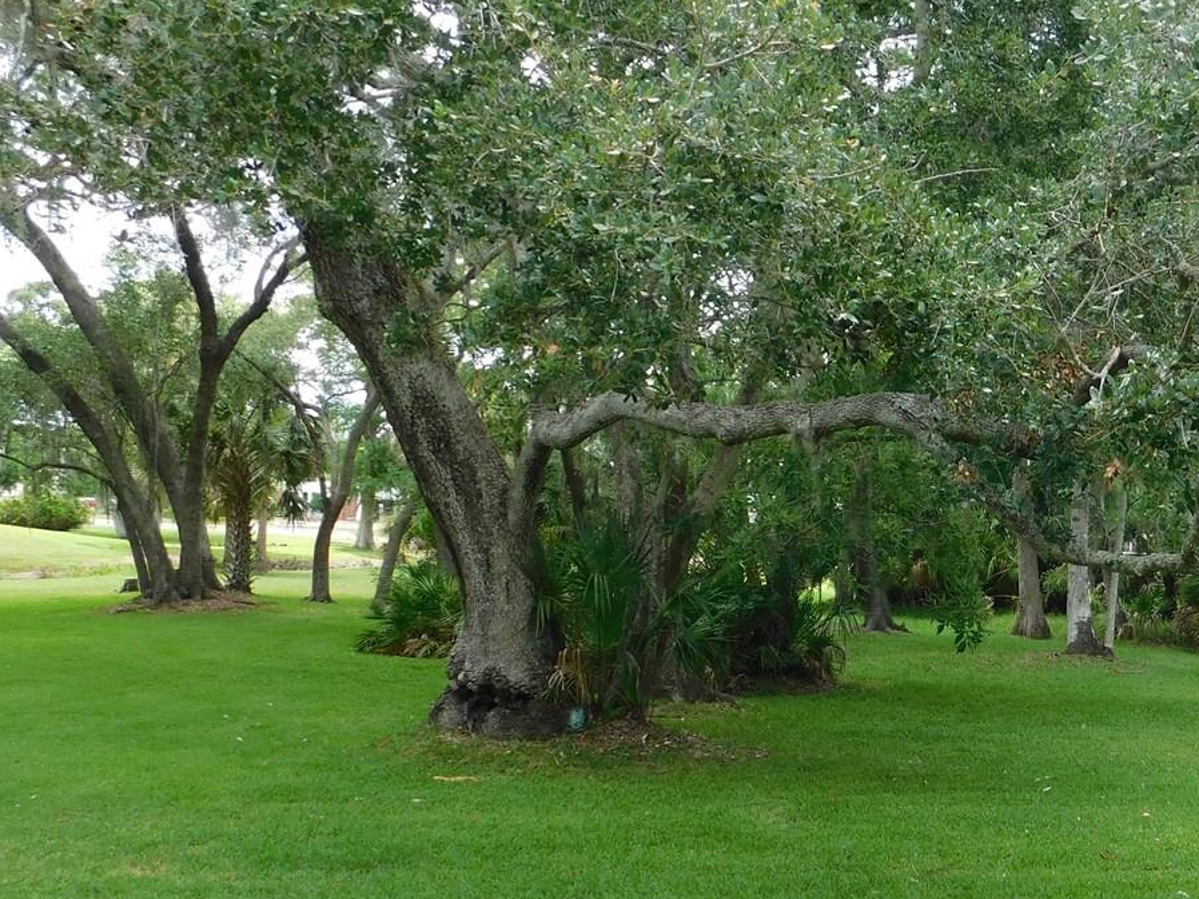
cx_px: 992
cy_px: 540
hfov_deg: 43.2
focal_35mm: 41
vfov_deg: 35.0
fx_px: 1420
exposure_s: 1/250
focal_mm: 4
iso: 125
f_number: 3
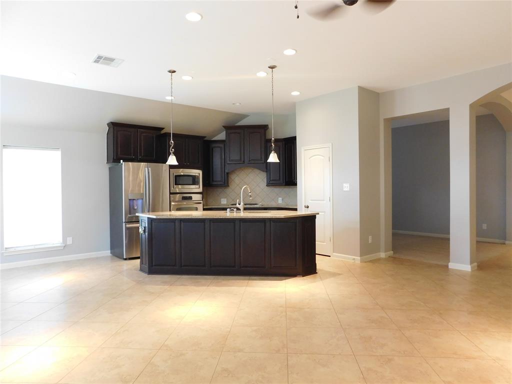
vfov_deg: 58.9
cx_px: 256
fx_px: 340
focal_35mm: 23
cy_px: 192
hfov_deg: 73.9
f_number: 3
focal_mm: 4
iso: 320
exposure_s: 1/30
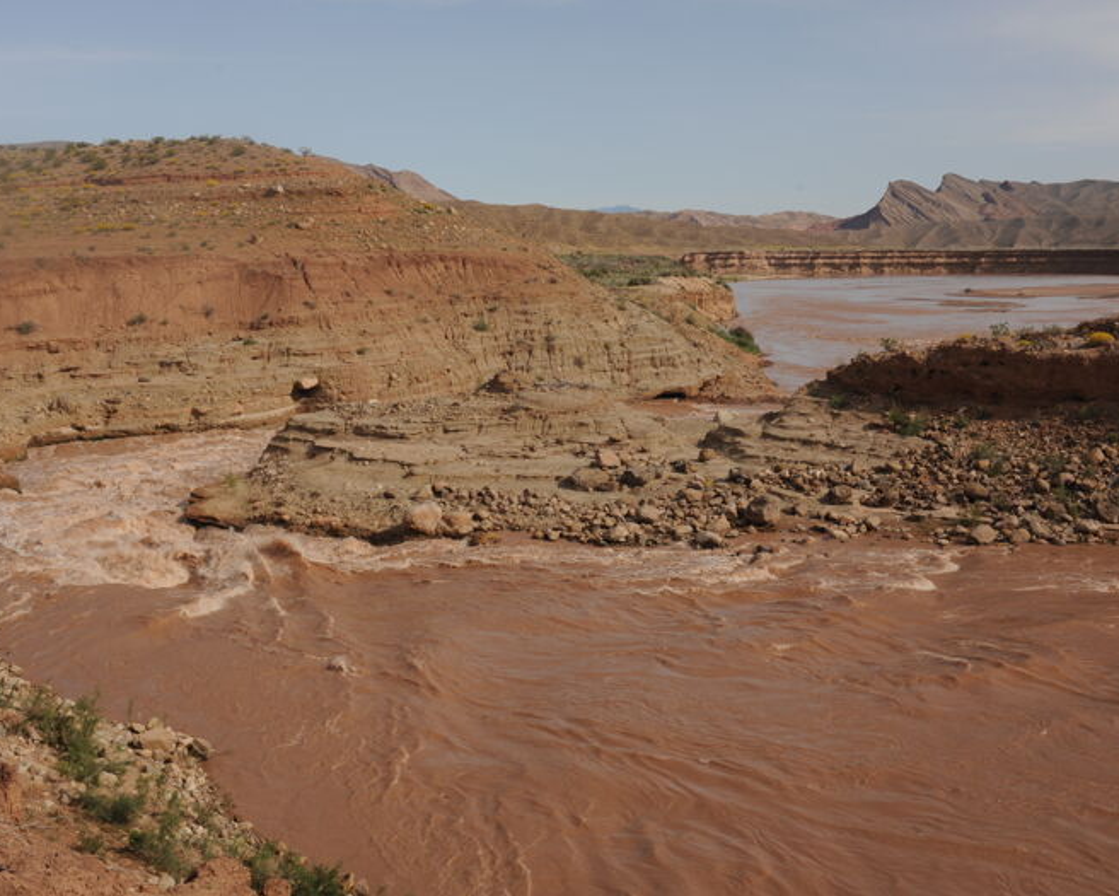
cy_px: 451
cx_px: 452
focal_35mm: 40
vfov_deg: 37.3
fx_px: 1325
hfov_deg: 45.6
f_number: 13
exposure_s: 1/320
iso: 200
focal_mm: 35
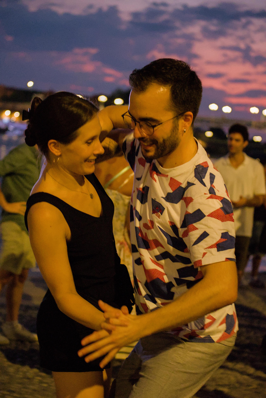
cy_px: 199
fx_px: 964
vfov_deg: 23.4
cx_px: 133
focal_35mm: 87
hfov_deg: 15.7
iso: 12800
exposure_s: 1/60
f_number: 3.5
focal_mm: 57.8
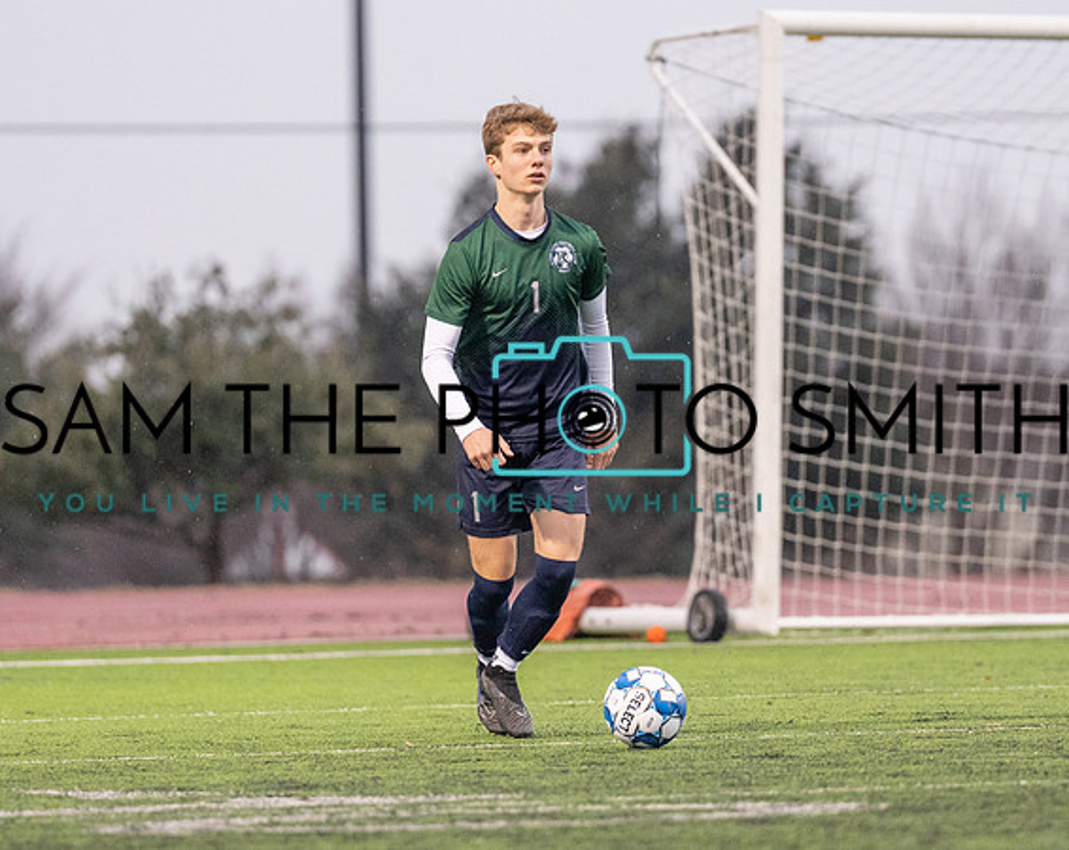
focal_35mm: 371
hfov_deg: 5.2
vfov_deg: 4.2
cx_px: 592
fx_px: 11699
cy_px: 394
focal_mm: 200
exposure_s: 1/1250
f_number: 2.8
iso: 3200
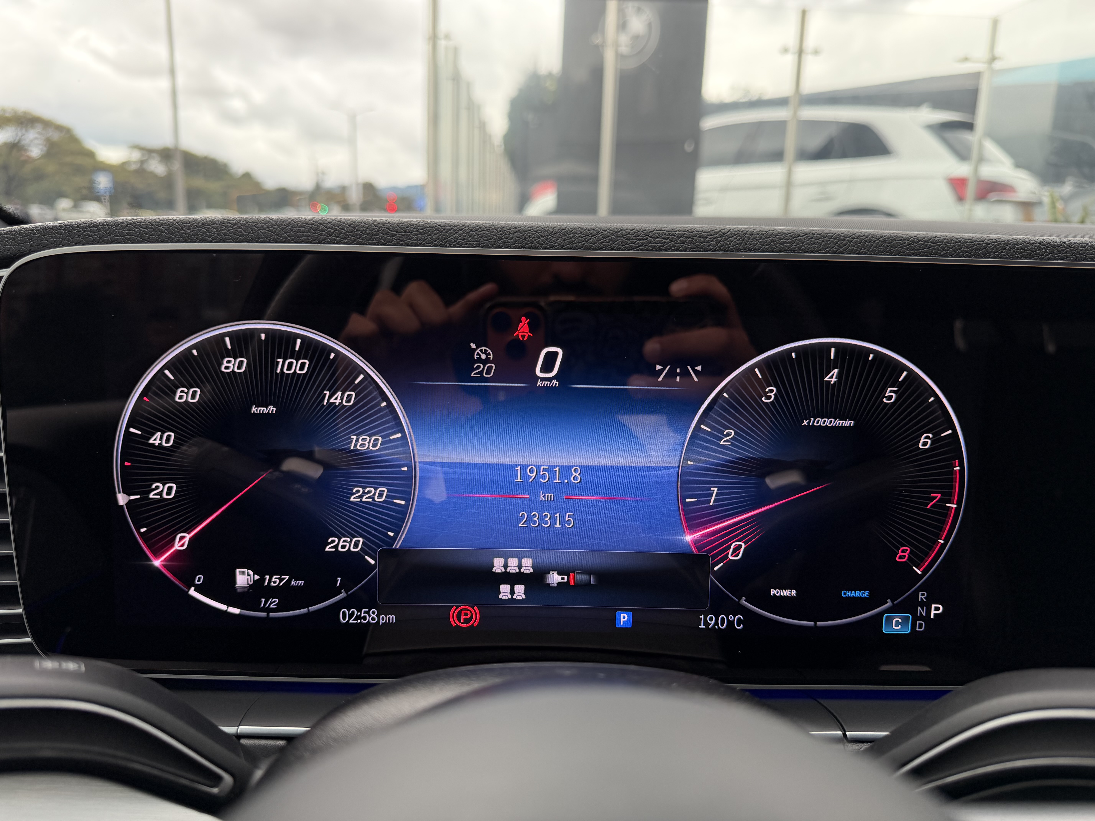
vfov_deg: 56.8
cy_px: 410
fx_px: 759
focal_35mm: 24
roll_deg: -2.0
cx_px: 548
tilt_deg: -13.7
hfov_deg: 71.6
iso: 200
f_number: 1.78
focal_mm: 6.76
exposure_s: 1/144
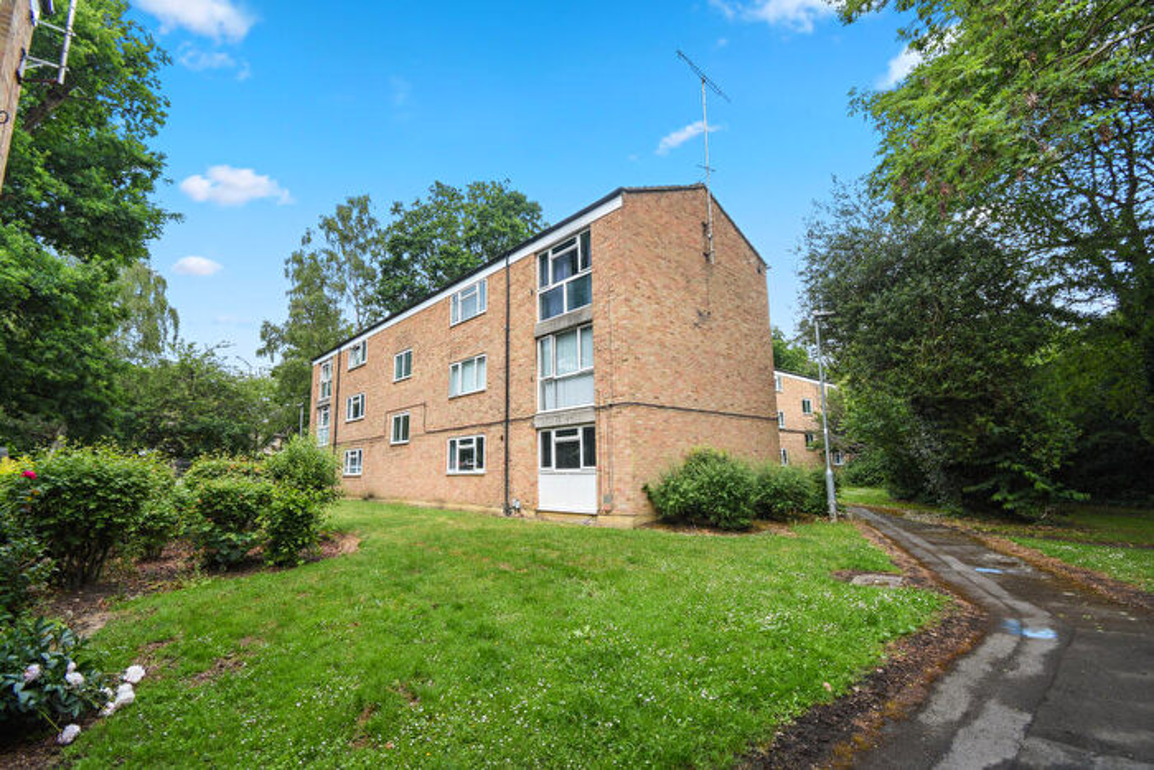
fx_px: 481
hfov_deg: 100.4
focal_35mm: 15
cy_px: 385
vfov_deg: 77.4
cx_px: 577
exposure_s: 1/30
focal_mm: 10
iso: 200
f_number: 8
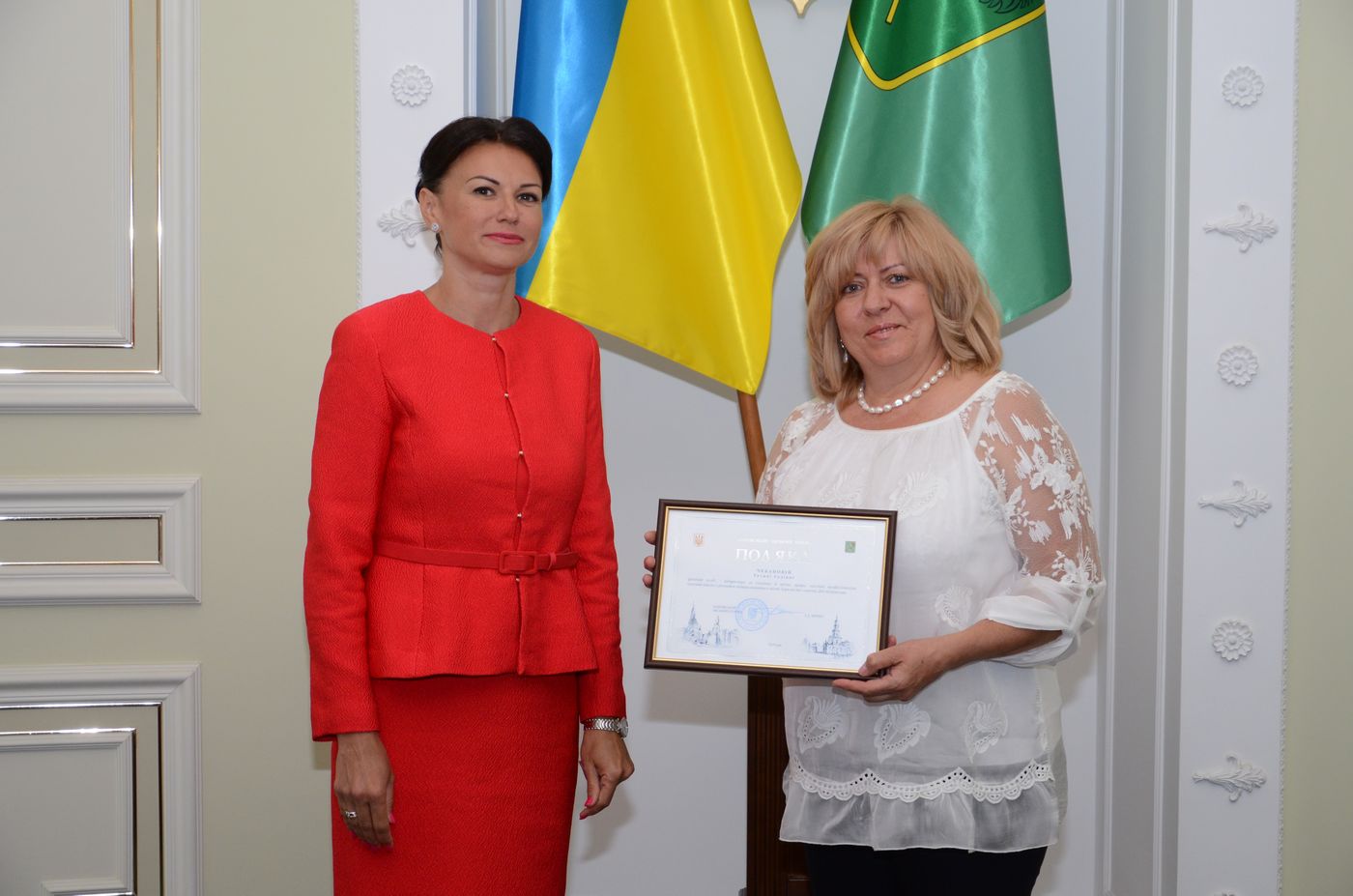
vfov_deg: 20.1
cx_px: 676
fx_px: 2531
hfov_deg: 29.9
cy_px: 448
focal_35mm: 68
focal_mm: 45
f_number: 4.8
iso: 800
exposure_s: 1/250
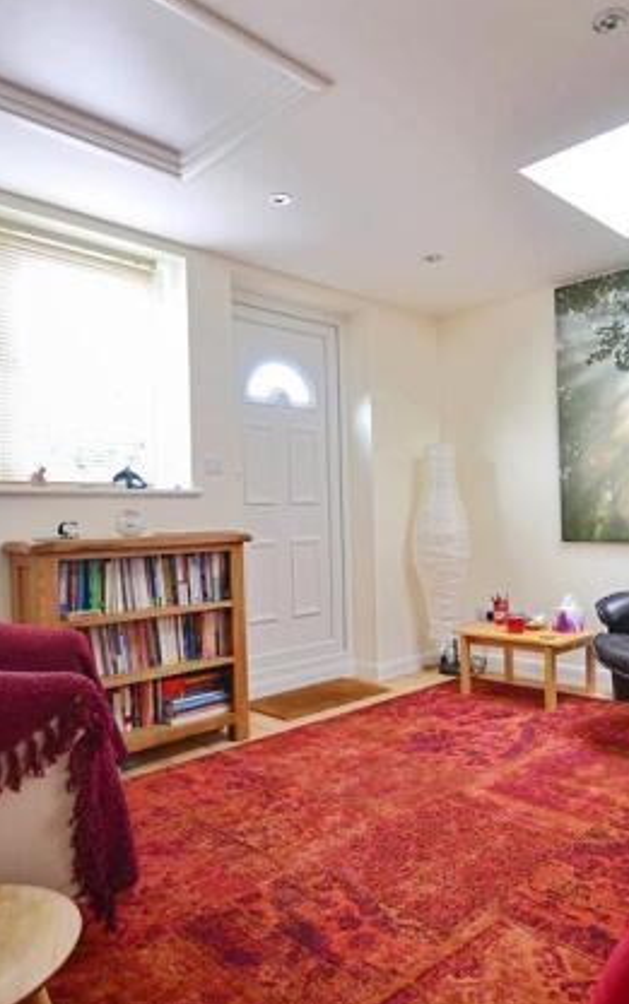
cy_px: 503
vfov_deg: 74.8
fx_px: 658
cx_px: 398
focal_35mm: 24
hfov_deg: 50.5
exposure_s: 1/15
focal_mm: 10
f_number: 4
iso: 200
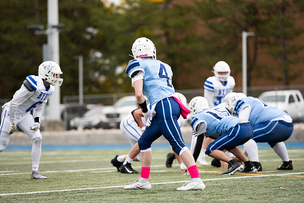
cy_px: 102
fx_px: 1689
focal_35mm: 200
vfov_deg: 6.9
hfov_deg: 10.3
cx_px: 152
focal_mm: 200
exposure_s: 1/1000
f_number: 2.8
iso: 125
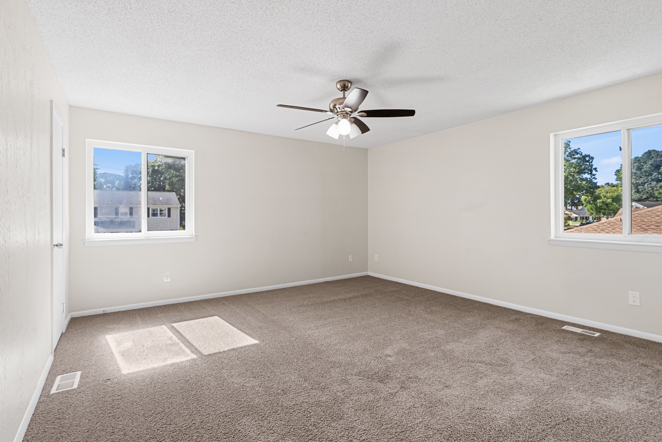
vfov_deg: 70.5
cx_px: 331
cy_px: 221
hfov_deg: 93.2
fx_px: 313
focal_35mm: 17
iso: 1250
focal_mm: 17
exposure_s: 1/25
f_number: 9
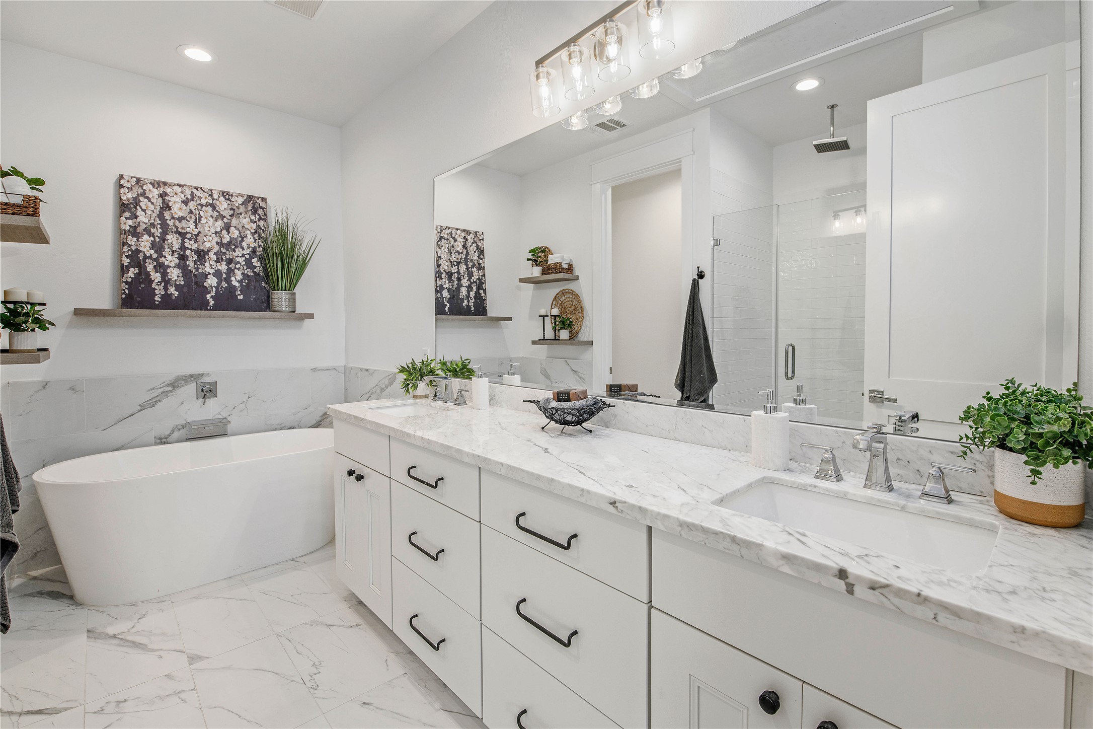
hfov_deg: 100.4
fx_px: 455
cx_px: 546
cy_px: 364
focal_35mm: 15
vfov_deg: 77.3
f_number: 7.1
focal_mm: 15
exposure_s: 1/15
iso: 250
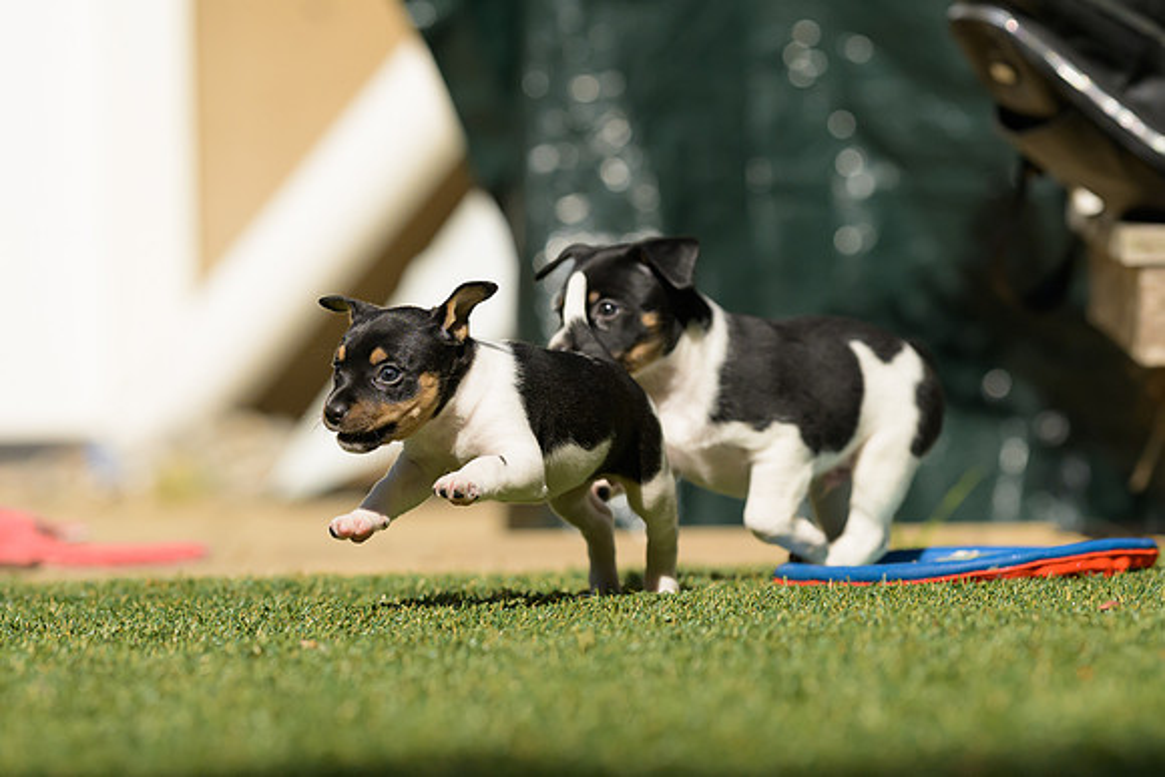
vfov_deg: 5.8
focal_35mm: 238
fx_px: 7718
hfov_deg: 8.6
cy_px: 326
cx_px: 707
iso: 800
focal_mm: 135
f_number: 2.8
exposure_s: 1/16000
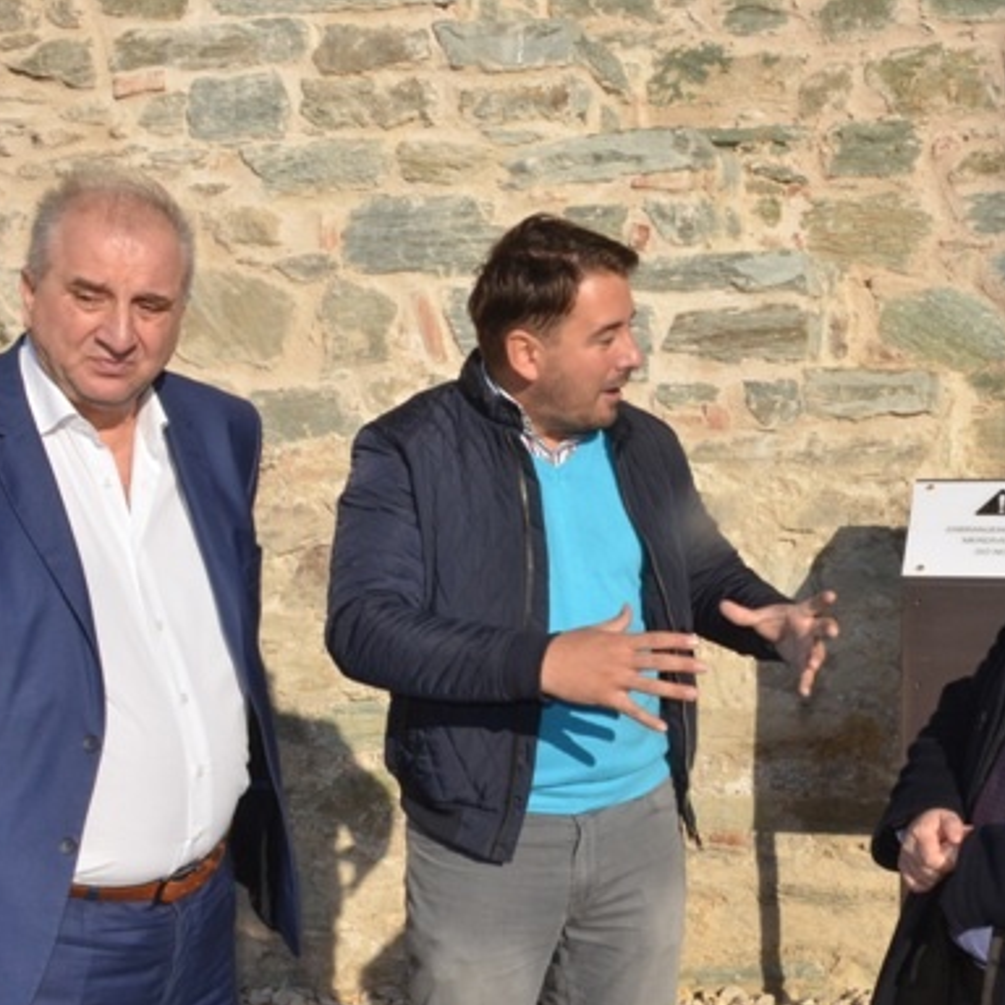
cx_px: 754
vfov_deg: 32.2
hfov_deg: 31.6
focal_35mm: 53
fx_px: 1741
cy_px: 550
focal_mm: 20
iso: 500
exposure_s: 1/250
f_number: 16
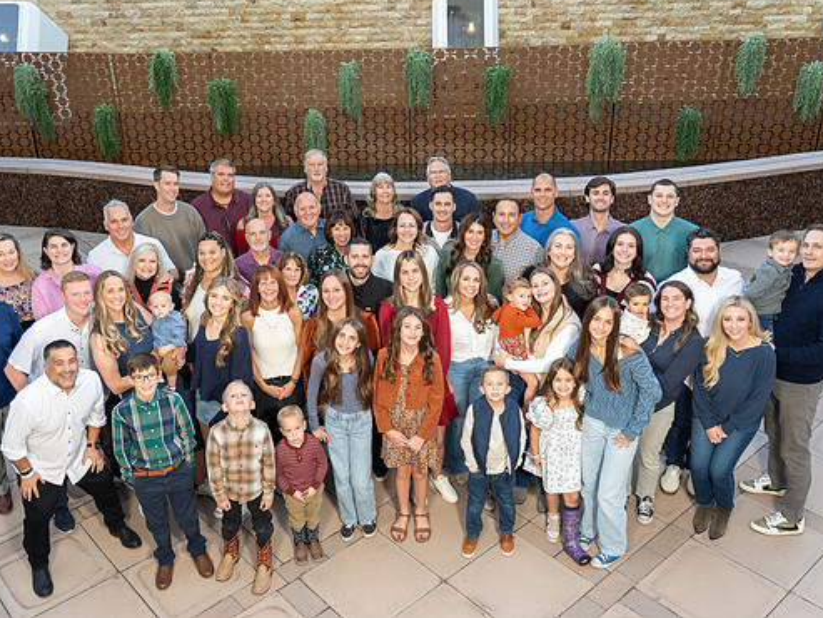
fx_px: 809
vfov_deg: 41.8
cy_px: 284
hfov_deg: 53.9
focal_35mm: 34
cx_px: 374
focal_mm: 29
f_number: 4
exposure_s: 1/160
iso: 800
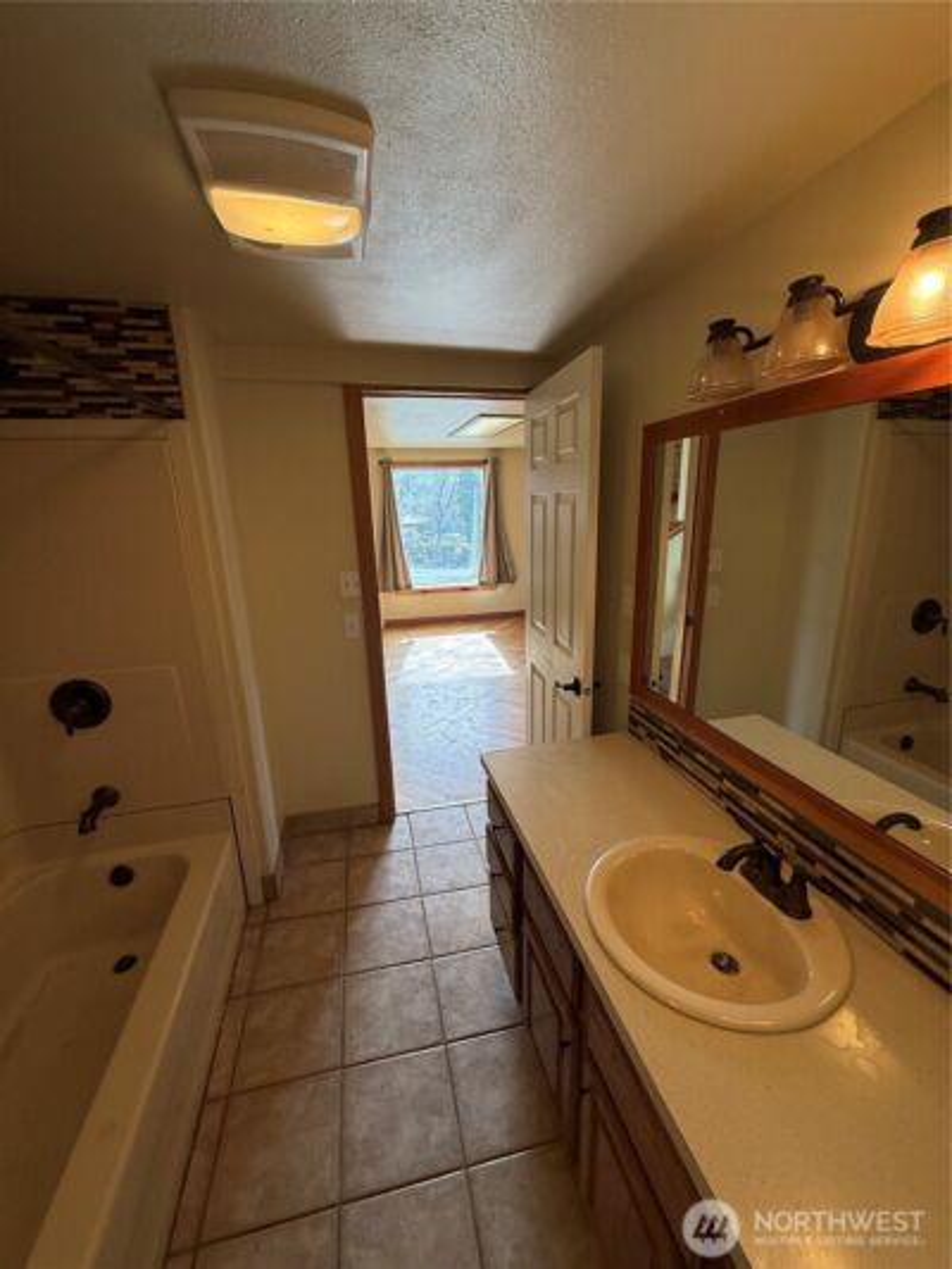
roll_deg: +1.7
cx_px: 476
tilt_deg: -13.3
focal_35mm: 14
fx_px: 513
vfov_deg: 102.1
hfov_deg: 85.7
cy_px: 634
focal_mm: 2.22
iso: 80
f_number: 2.2
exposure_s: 1/120
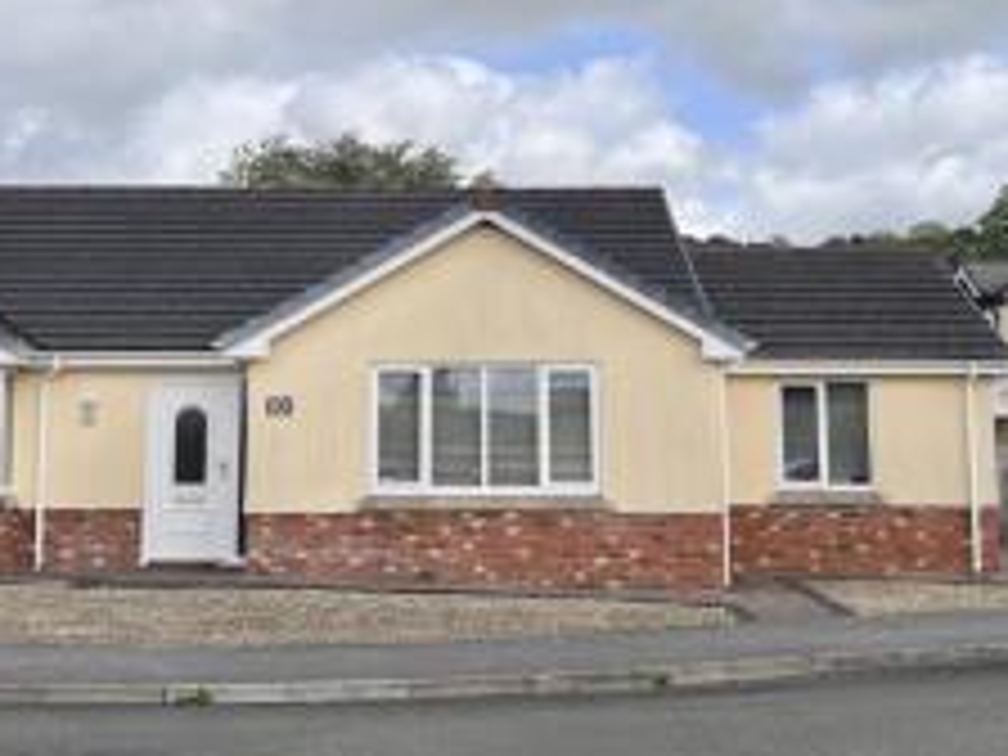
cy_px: 277
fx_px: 1427
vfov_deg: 29.5
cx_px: 466
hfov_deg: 38.9
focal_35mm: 49
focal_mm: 5.7
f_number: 1.5
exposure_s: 1/5882
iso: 50
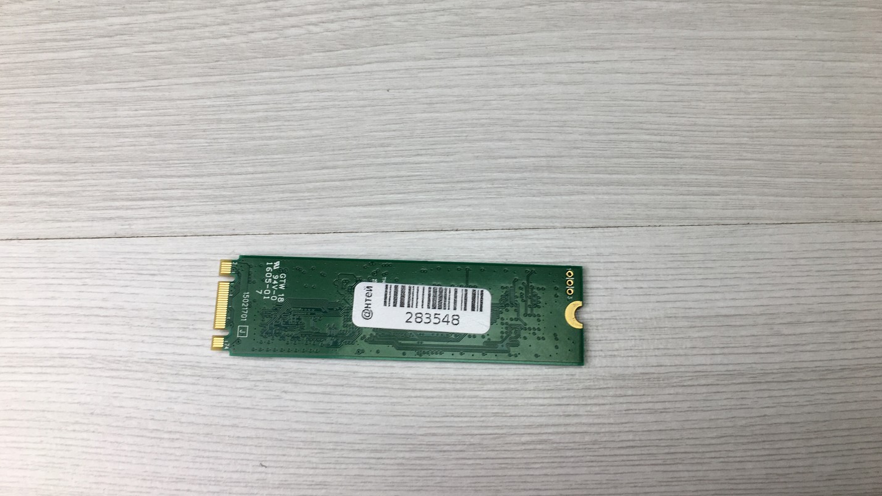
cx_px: 445
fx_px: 748
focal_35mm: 32
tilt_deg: -75.7
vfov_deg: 36.7
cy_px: 246
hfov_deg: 61.0
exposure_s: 1/107
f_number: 2.2
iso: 25
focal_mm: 4.15
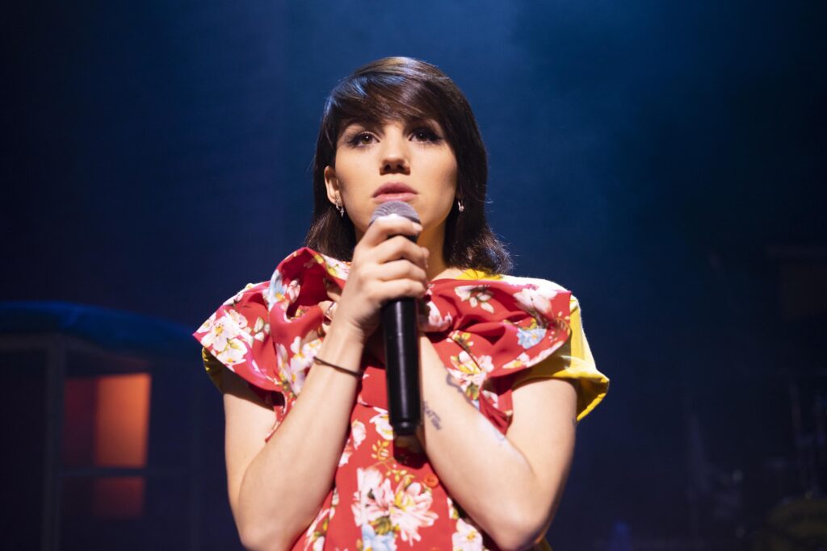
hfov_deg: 39.6
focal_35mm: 50
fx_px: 1149
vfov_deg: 27.0
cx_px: 414
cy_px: 276
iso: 1600
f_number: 2.5
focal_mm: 50
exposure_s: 1/125
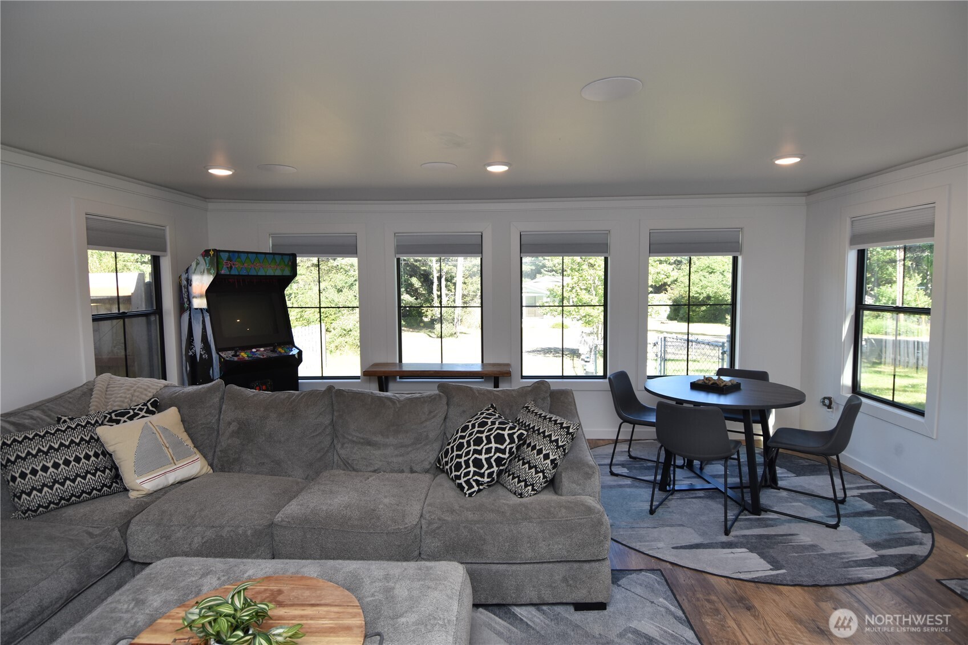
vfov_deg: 67.4
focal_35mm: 18
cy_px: 322
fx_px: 484
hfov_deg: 90.0
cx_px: 484
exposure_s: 1/100
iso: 200
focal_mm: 12
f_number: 5
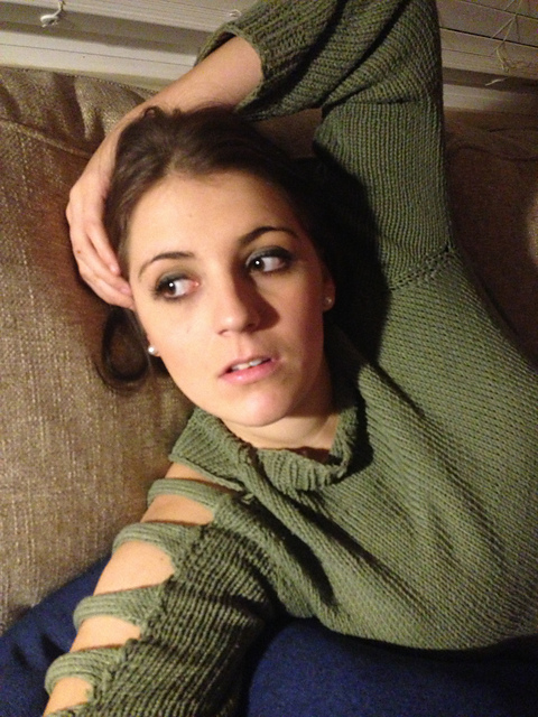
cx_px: 269
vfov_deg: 55.4
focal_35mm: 33
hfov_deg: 42.9
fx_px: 684
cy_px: 358
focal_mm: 4.13
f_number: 2.4
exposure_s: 1/15
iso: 800
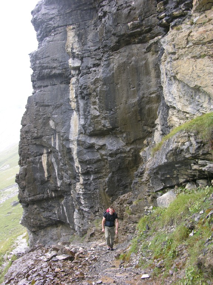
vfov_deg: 51.4
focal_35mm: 36
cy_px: 142
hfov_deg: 39.7
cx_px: 106
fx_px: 295
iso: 50
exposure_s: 1/69
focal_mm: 9.2
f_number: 3.6
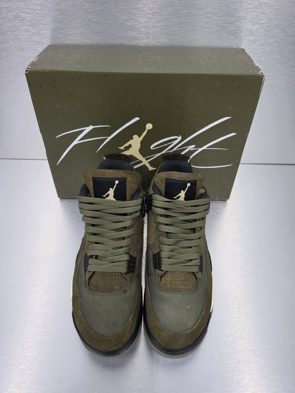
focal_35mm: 23
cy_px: 196
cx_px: 148
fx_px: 261
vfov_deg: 73.9
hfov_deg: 58.9
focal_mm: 6.5
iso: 160
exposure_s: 1/100
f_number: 1.4
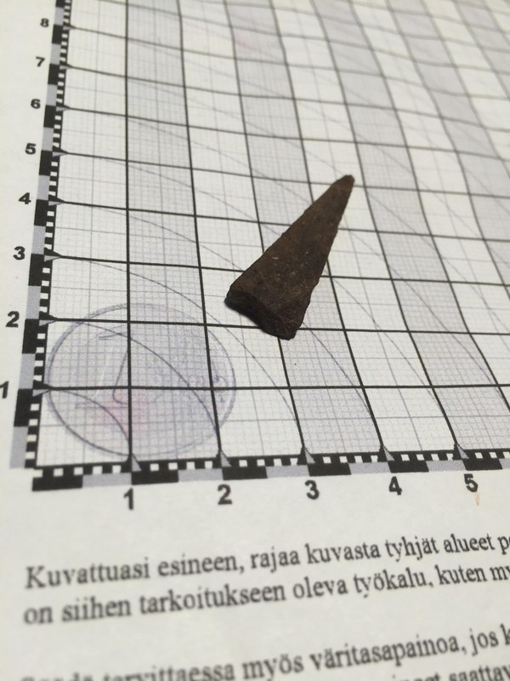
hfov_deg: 48.2
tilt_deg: -52.7
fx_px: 570
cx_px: 255
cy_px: 340
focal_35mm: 29
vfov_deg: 61.7
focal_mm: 4.15
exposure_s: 1/30
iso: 50
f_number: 2.2
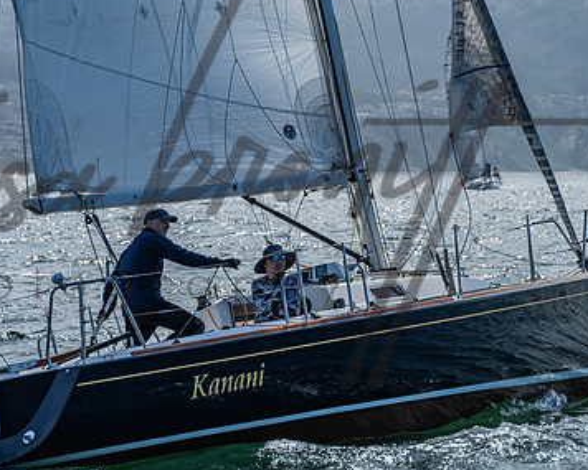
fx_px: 3917
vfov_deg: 6.9
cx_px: 268
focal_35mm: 225
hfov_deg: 8.6
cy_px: 161
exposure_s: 1/1600
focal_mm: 140
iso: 200
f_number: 6.3
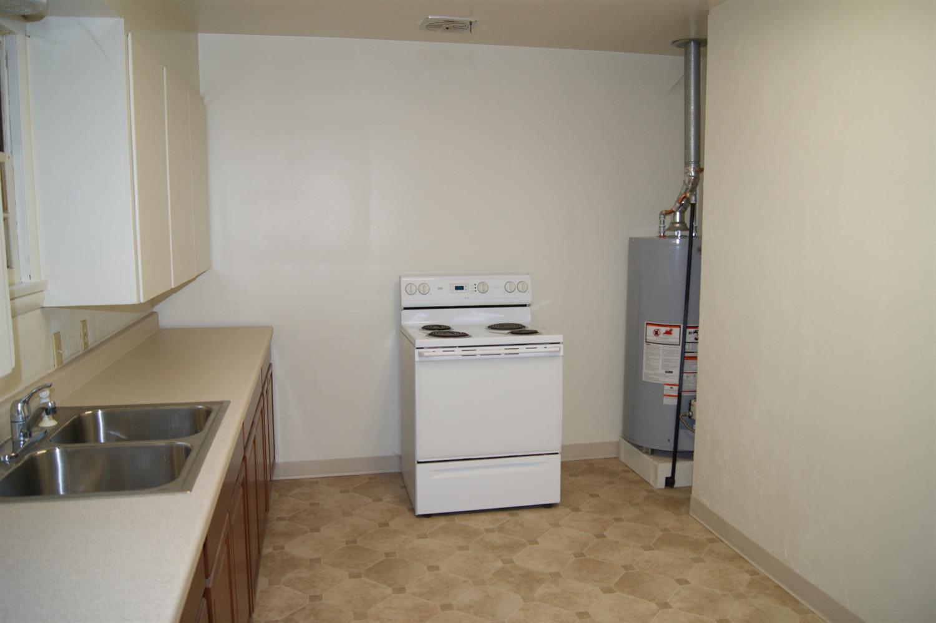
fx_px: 702
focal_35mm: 27
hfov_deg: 67.4
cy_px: 312
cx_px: 468
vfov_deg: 47.9
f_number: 4
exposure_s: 1/160
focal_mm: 18
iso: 250
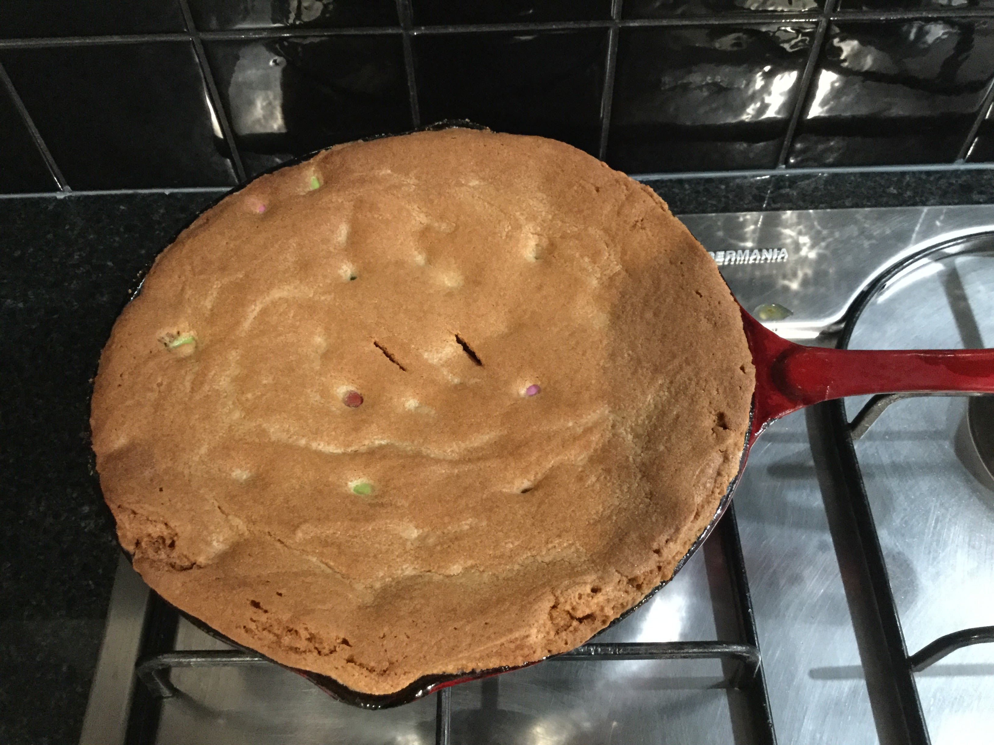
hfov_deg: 58.4
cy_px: 372
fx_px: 890
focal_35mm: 31
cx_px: 497
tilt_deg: -56.7
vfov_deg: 45.4
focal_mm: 3.3
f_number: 2.4
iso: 500
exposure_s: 1/17
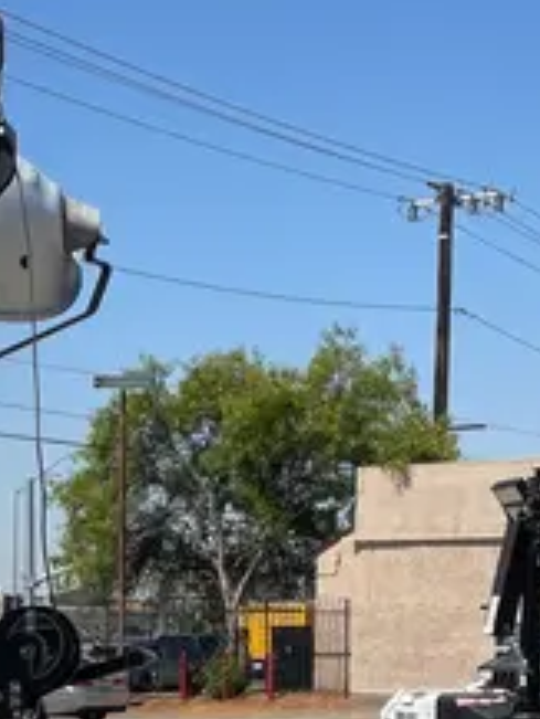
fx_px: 1829
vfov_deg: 21.2
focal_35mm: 88
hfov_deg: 16.4
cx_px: -23
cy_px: 774
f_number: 1.6
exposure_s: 1/4132
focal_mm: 4.2
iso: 32
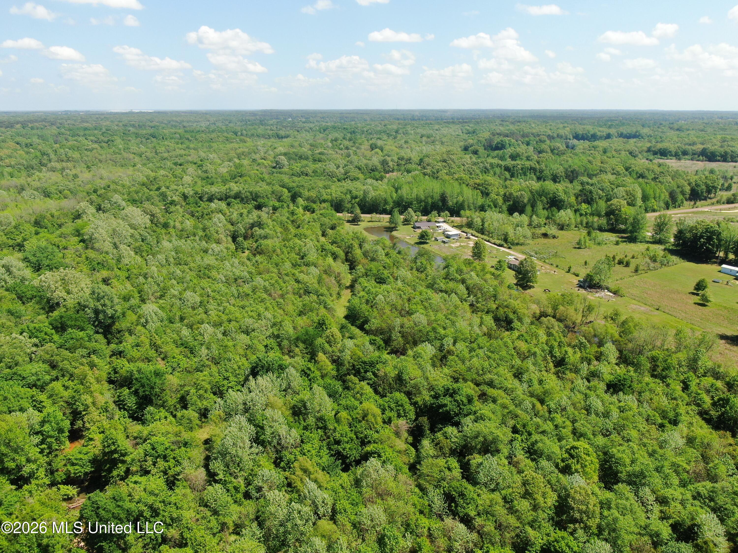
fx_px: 512
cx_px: 369
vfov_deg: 56.8
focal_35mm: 24
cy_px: 276
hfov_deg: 71.6
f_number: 2.8
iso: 100
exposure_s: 1/1000
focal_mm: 4.39
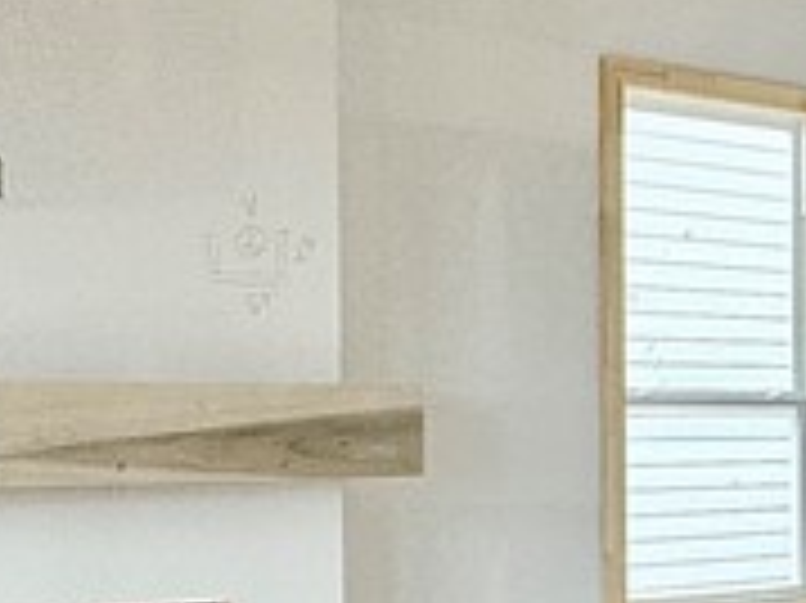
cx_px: 1013
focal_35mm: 80
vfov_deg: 18.3
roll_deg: -0.3
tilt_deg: -2.3
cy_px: 472
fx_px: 1861
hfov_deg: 22.2
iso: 64
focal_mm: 2.22
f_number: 2.2
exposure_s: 1/99
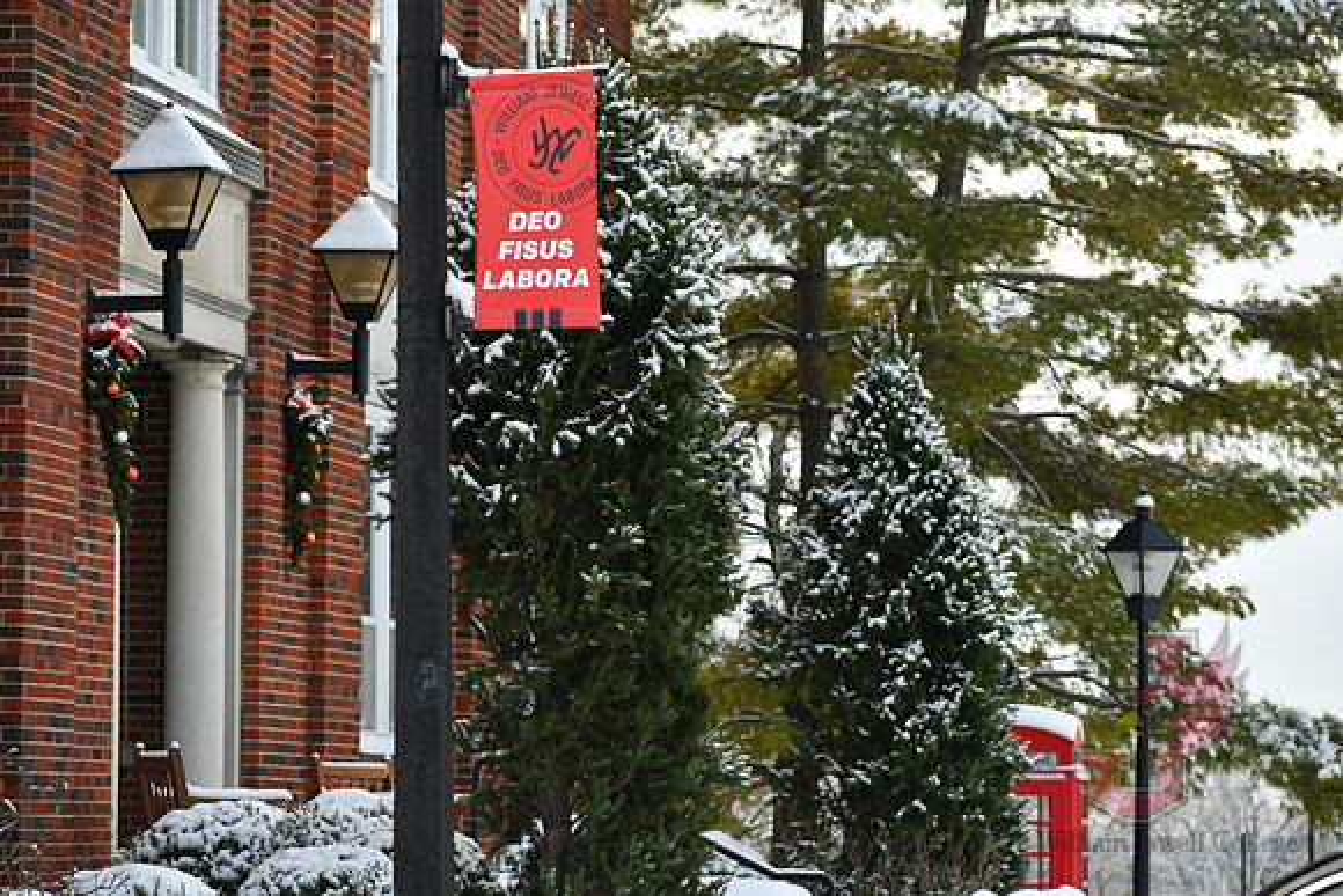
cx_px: 672
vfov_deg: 7.9
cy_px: 448
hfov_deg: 11.8
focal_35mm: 174
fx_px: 6492
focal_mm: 116
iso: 100
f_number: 5.6
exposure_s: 1/160
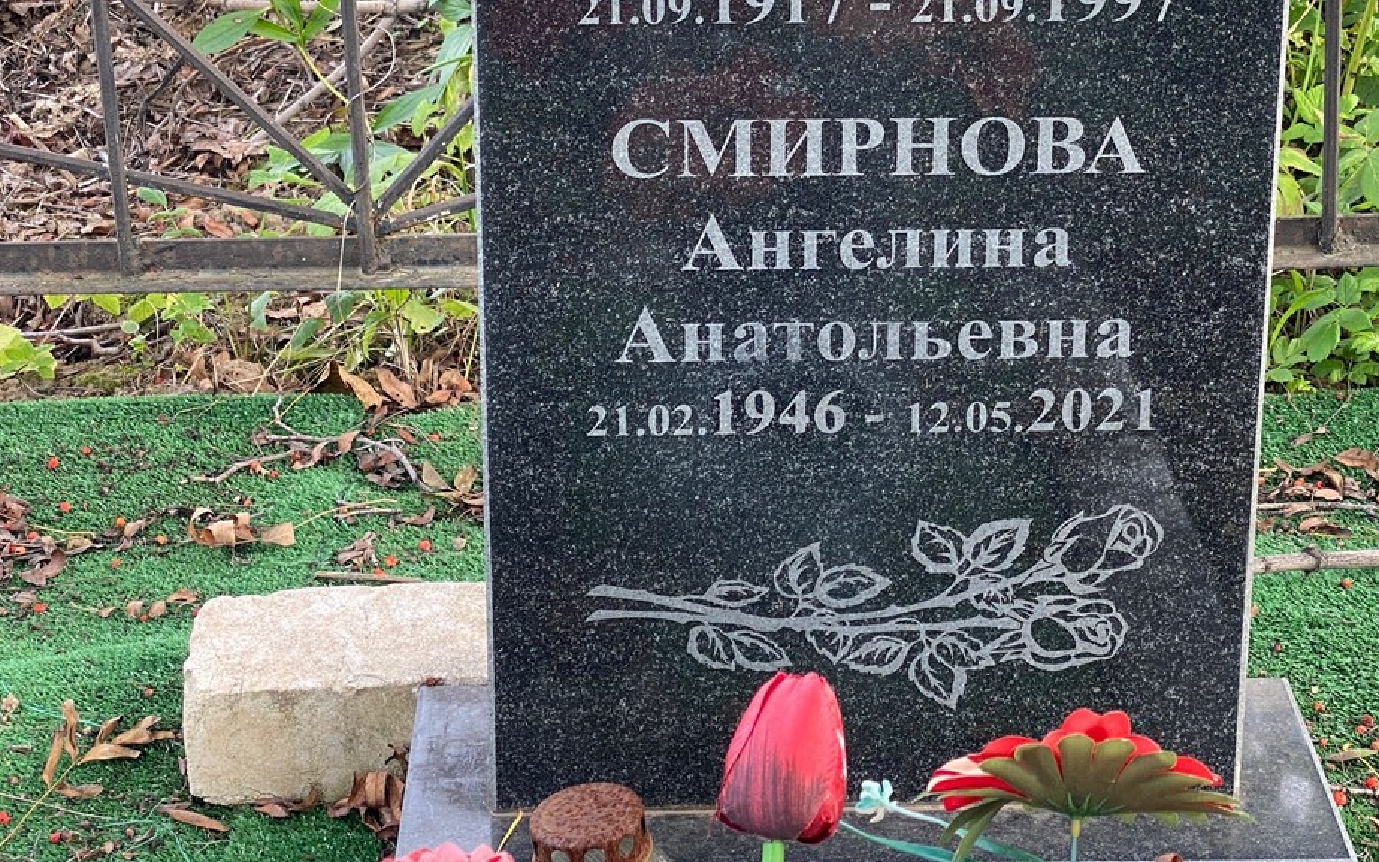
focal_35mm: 86
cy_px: 209
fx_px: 3232
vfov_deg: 15.1
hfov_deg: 24.1
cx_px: 784
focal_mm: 6
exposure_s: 1/122
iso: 25
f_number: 2
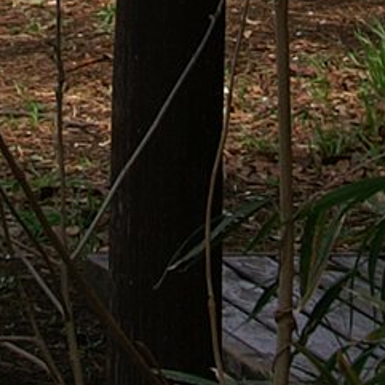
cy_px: -1195
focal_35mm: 380
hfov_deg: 4.6
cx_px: -78
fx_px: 4777
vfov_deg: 4.3
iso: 100
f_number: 10
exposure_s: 1/100
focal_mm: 35
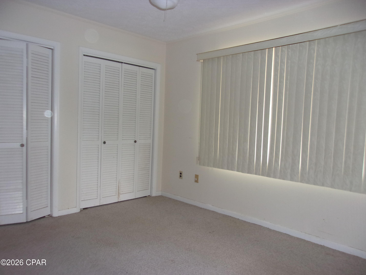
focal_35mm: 27
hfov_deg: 65.3
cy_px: 138
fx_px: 285
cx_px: 183
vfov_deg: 51.4
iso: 200
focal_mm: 4.9
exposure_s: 1/34
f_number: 3
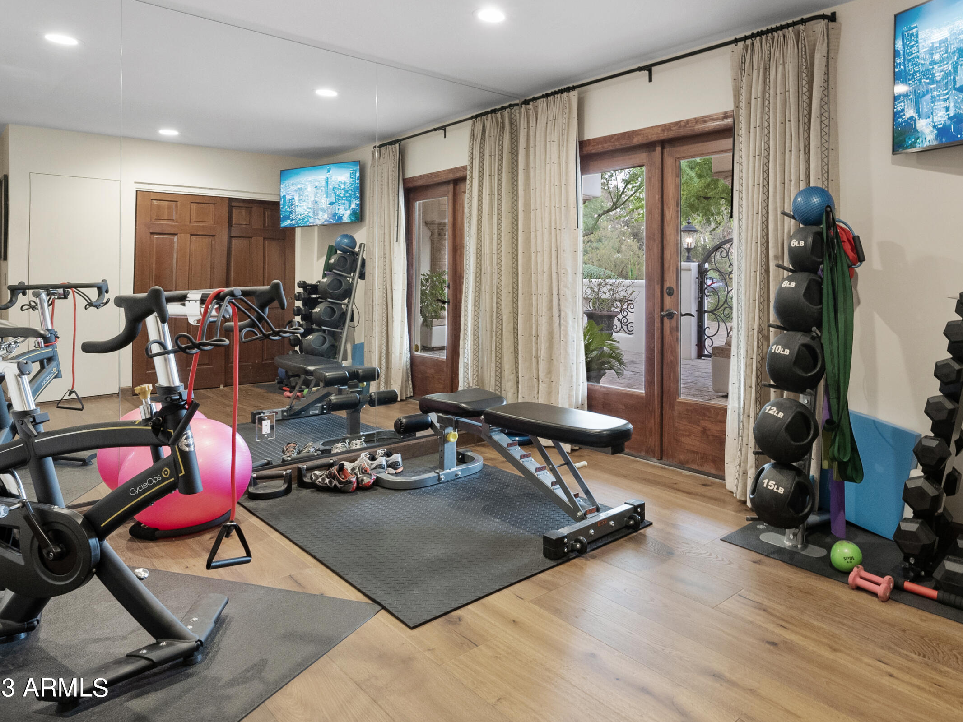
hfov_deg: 71.9
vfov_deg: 58.3
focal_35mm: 23
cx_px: 634
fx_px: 640
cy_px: 277
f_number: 8
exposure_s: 1/10
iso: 2500
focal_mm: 17
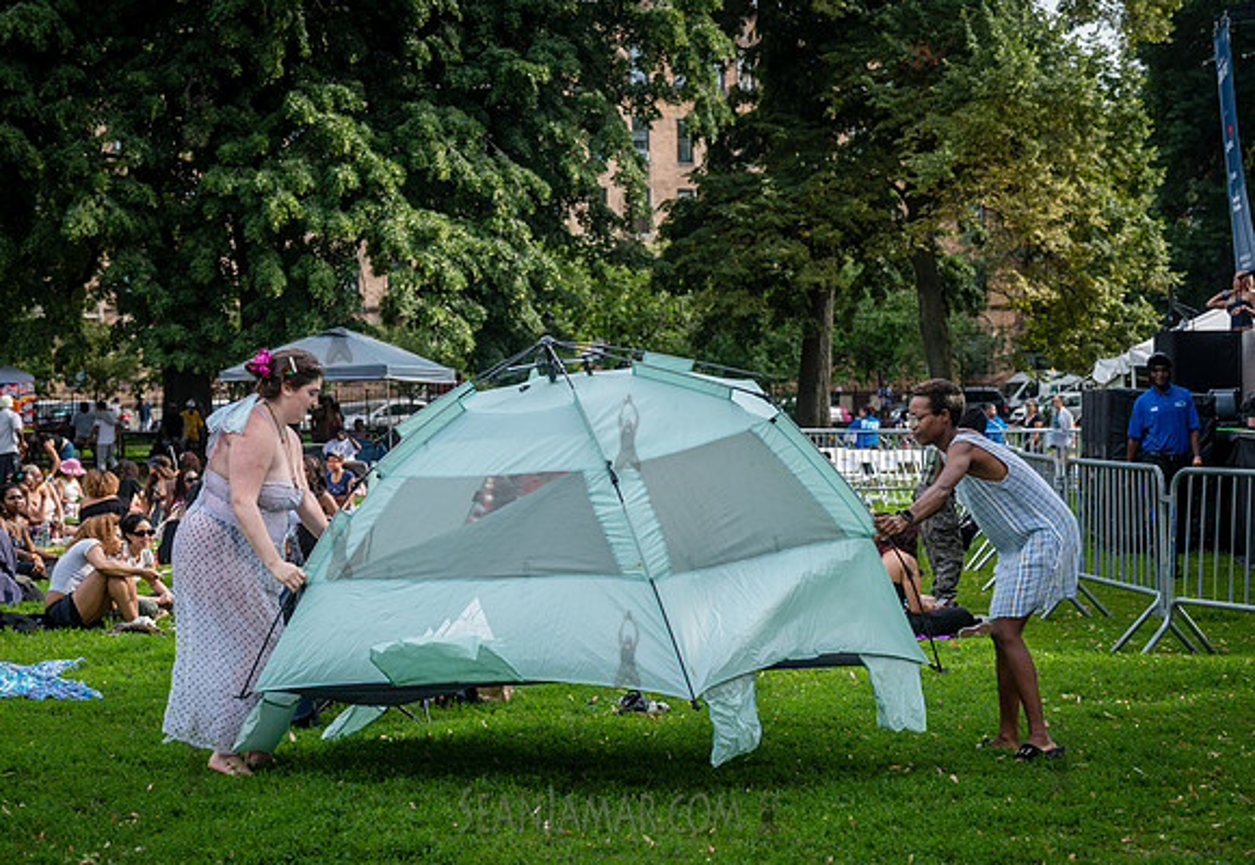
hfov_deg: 30.9
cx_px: 625
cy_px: 426
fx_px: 2271
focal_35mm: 64
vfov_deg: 21.6
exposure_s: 1/1600
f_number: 4
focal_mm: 62
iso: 500
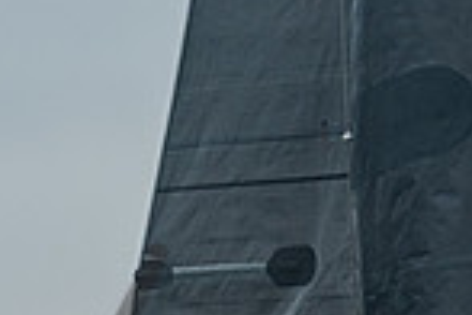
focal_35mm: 407
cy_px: 705
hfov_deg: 5.1
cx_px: 55
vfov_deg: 3.3
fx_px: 5336
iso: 640
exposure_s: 1/400
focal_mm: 88
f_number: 6.3
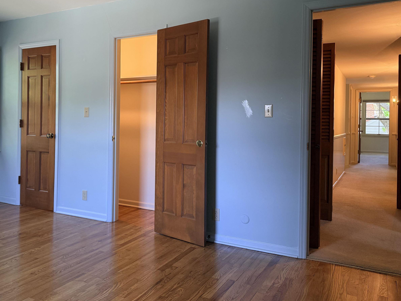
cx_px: 156
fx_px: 359
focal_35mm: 31
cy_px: 122
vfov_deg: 45.2
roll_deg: -0.9
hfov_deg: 57.8
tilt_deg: +0.4
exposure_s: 1/120
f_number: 1.78
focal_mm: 6.76
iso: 250
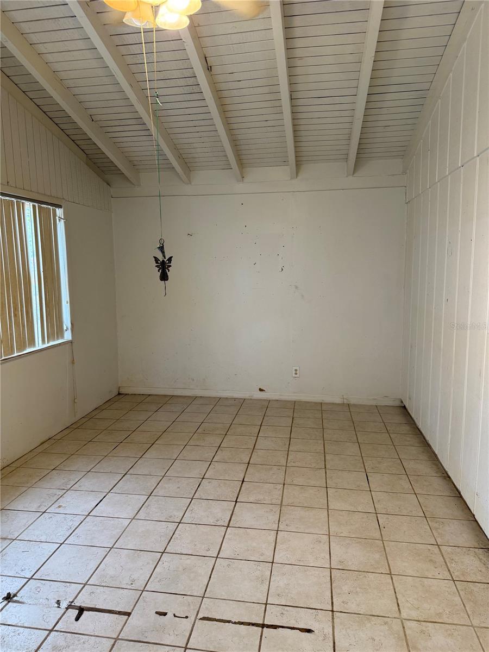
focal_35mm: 24
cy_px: 326
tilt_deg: -8.2
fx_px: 452
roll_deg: +0.2
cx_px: 244
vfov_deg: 71.6
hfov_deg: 56.8
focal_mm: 6.76
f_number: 1.78
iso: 125
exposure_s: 1/120
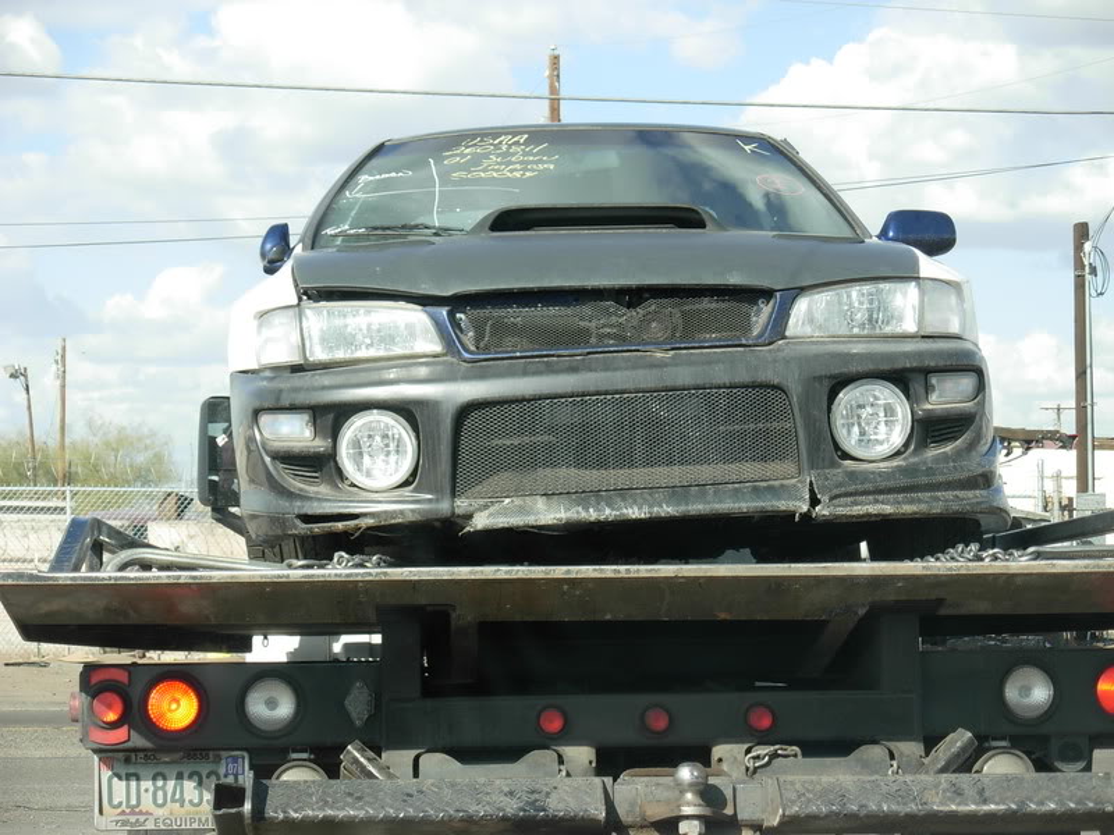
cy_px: 418
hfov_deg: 20.4
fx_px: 3089
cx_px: 557
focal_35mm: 96
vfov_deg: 15.4
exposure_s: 1/342
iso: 79
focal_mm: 15.9
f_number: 3.9
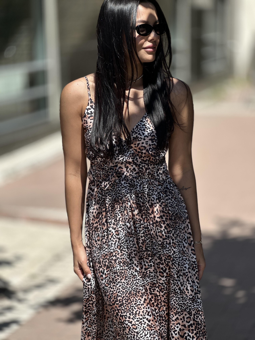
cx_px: 128
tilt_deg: -11.5
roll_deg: +0.2
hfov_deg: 19.1
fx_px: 756
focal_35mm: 77
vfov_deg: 25.3
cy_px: 170
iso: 32
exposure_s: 1/622
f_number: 2.8
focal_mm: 9
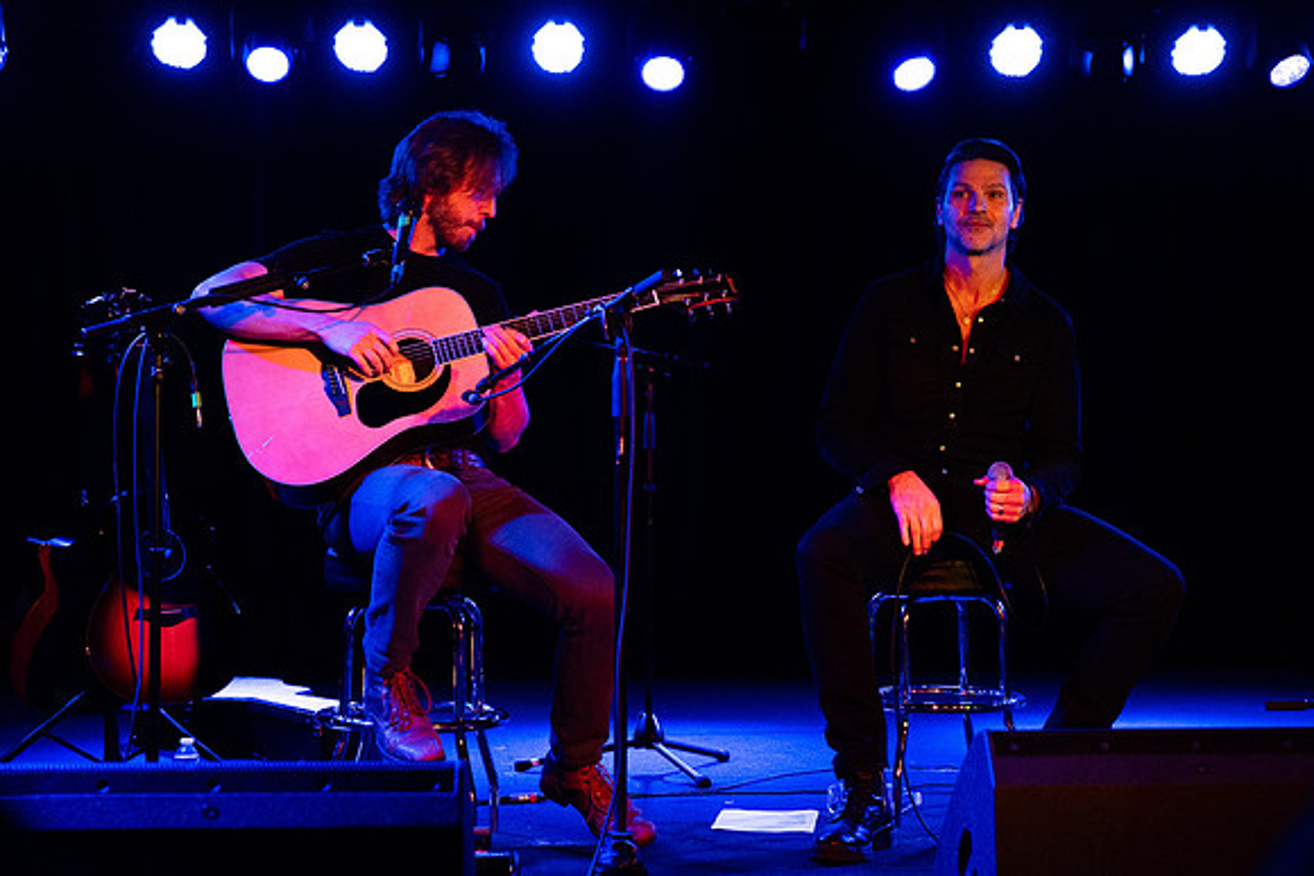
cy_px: 423
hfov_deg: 36.3
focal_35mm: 55
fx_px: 2005
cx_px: 635
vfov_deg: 24.7
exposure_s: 1/320
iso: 1600
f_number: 3.5
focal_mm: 45
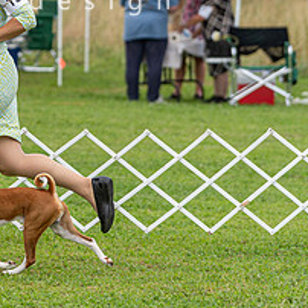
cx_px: -20
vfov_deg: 4.4
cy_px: 48
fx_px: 3976
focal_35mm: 395
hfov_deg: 4.4
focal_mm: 162
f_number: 4
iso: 200
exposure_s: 1/1000
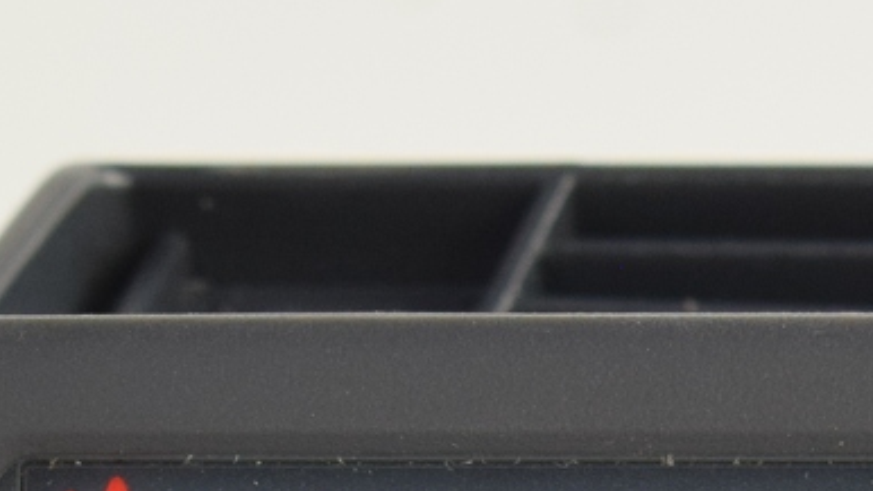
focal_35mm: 459
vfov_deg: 2.6
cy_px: 1053
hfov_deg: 4.7
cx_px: 1506
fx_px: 10619
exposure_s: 1/30
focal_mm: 55
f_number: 10
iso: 500
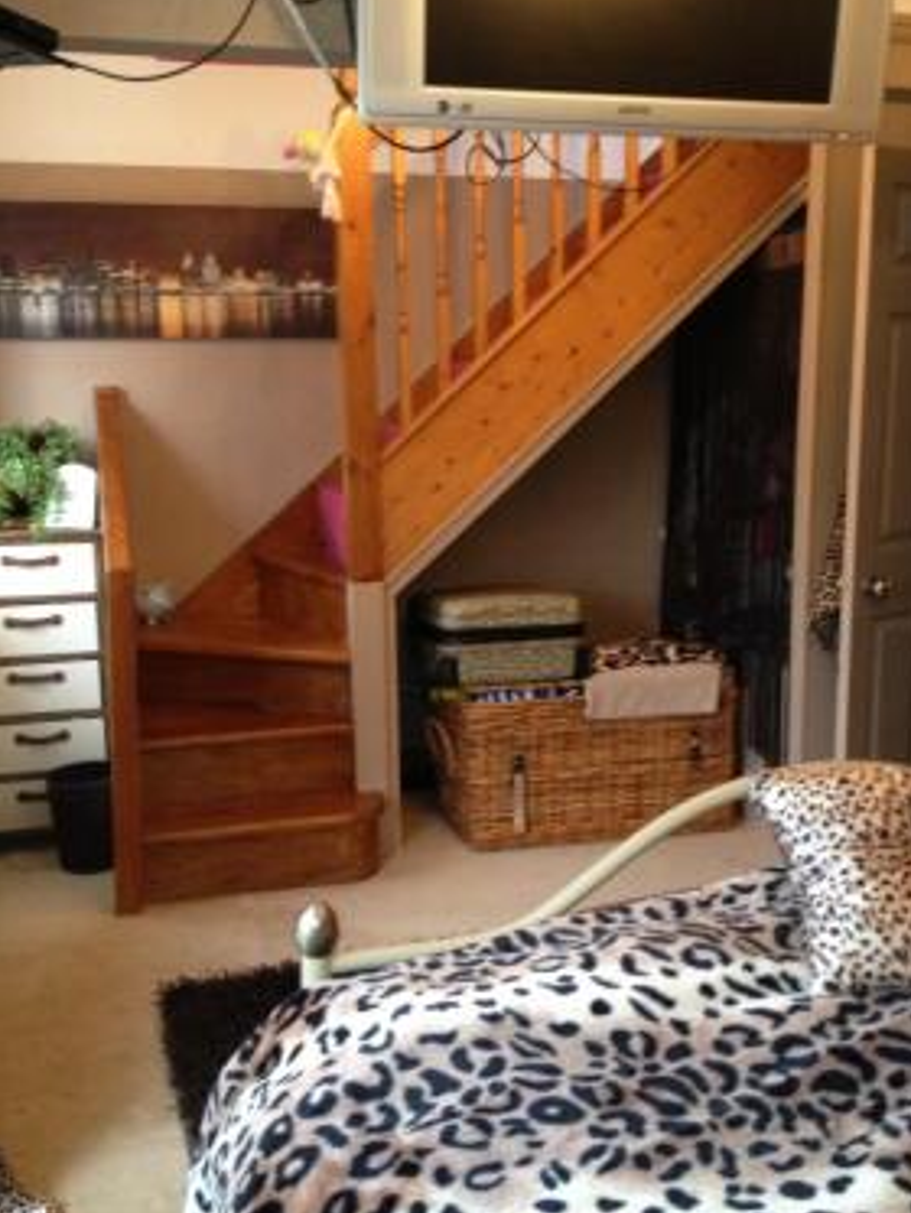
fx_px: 1438
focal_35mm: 41
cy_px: 633
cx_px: 475
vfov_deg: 45.7
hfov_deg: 35.1
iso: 250
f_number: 2.4
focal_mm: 4.28
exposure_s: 1/20
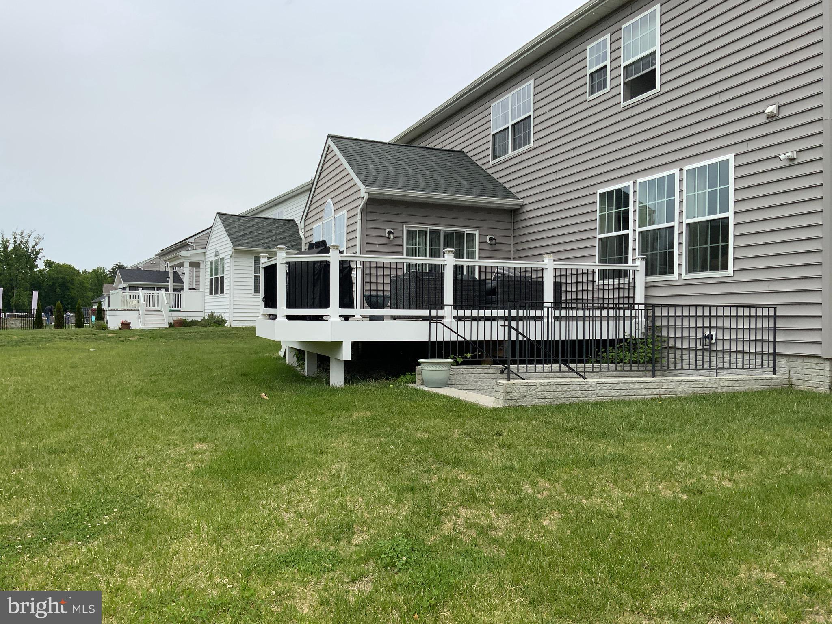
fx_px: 697
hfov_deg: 61.7
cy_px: 312
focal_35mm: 29
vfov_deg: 48.2
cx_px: 416
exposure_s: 1/1786
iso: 16
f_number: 1.8
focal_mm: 3
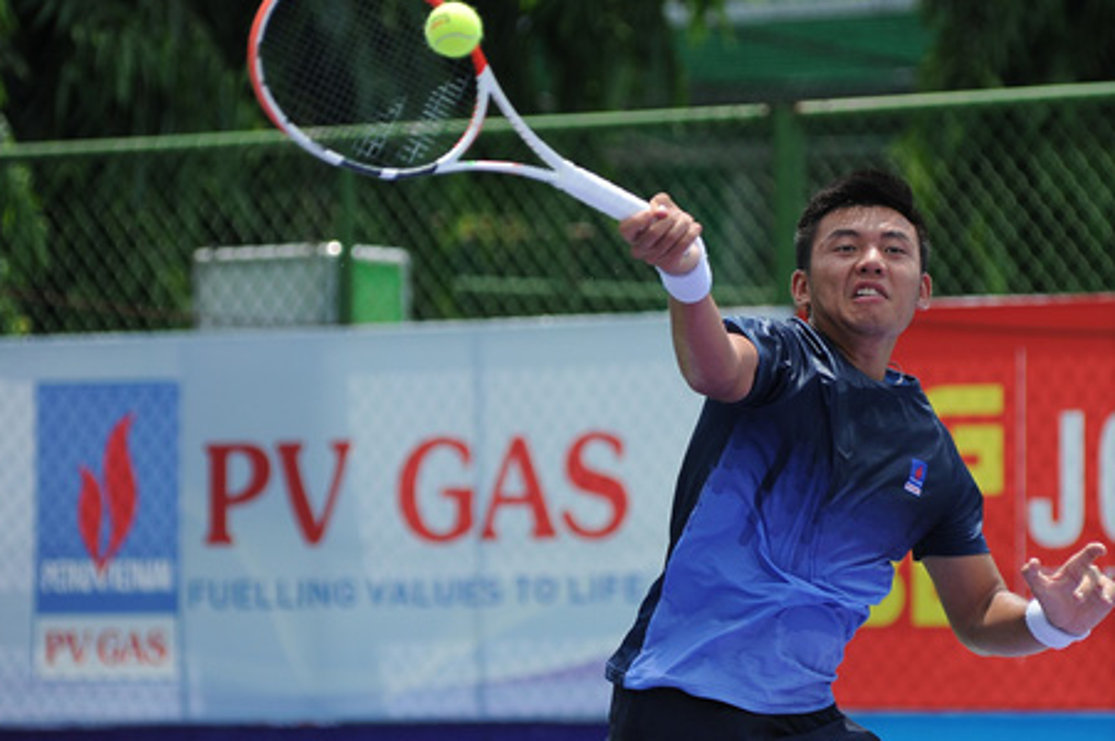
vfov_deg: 5.3
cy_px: 353
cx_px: 490
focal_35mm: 260
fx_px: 8047
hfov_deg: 7.9
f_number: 4
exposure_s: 1/3200
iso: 500
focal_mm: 200
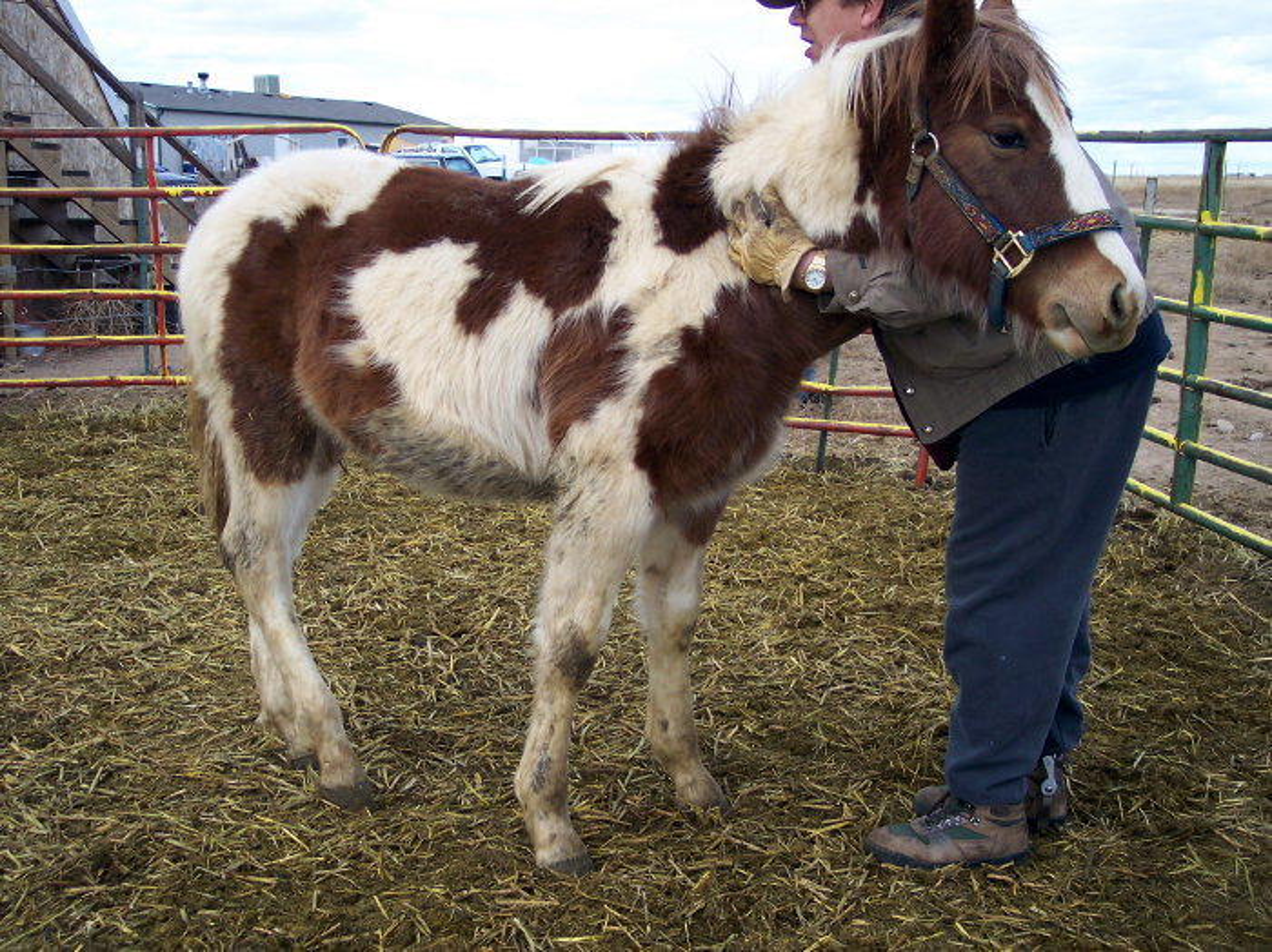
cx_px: 636
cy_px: 476
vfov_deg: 37.7
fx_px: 1395
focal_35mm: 38
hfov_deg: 49.0
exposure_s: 1/700
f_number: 2.8
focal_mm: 8
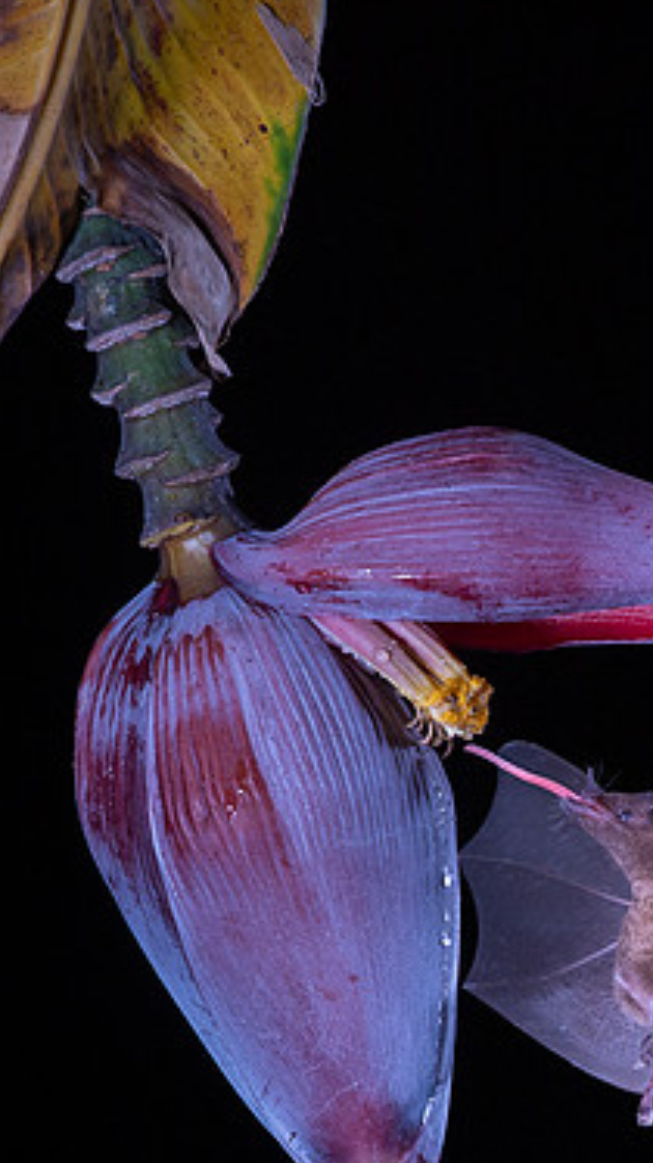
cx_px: 727
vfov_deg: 4.3
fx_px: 15443
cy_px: 903
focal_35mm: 501
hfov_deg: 2.4
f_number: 8
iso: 800
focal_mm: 195
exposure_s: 1/250
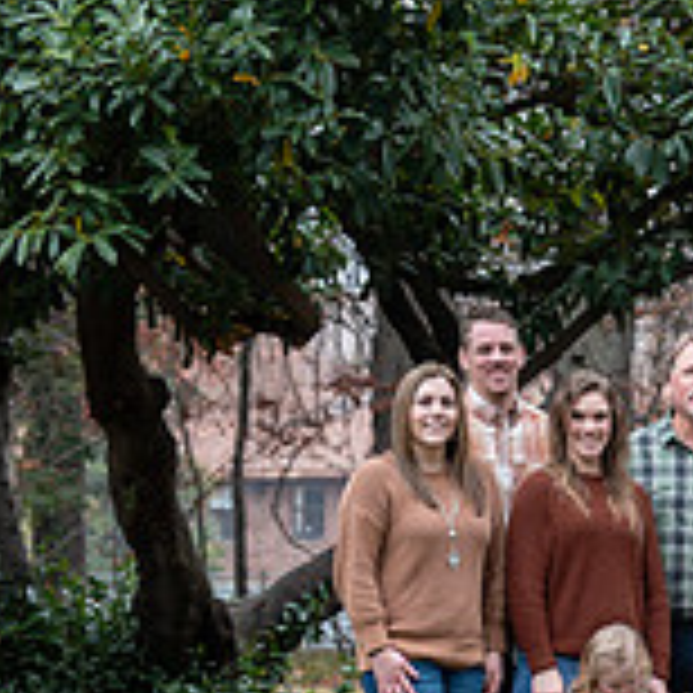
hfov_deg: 4.0
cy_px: 470
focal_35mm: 432
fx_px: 9785
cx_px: 1278
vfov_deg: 4.1
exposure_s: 1/125
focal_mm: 135
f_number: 4
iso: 200
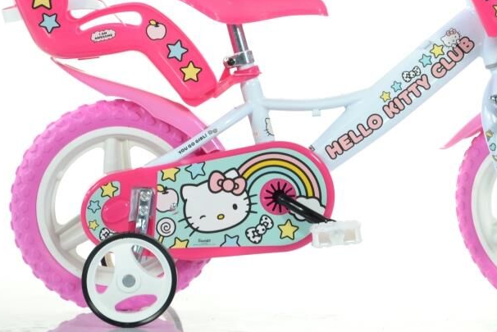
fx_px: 3219
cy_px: 63
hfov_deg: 8.8
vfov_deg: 5.9
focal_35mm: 233
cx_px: 331
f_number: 6.3
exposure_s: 1/50
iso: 400
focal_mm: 92
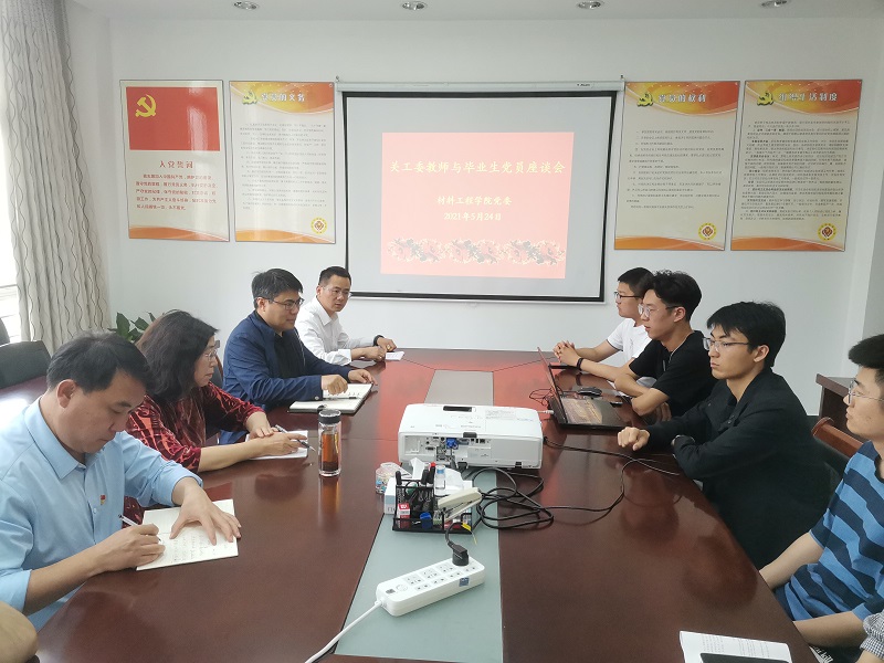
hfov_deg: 67.3
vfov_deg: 53.1
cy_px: 332
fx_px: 664
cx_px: 442
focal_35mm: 26
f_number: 1.8
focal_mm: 4.75
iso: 400
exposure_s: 1/100
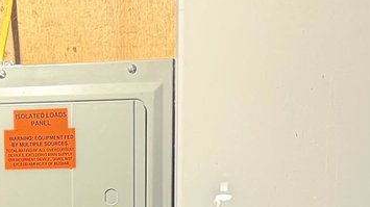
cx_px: 159
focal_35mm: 118
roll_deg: +1.1
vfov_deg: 9.0
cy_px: 529
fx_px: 1157
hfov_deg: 18.2
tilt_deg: -11.1
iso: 400
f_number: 1.78
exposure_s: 1/60
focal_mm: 6.76
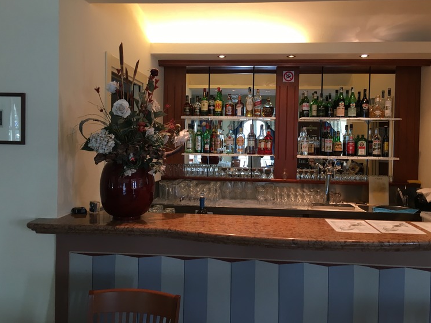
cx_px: 218
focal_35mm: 31
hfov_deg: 58.3
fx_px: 386
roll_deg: -0.6
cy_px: 152
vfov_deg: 45.4
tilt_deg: -0.4
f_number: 2.2
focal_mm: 4.15
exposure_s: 1/33
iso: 100
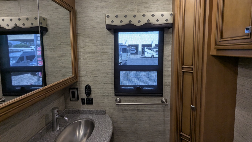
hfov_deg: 92.7
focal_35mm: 18
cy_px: 61
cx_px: 126
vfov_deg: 60.7
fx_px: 120
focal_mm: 2.35
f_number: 2.2
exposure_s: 1/49.4
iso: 122
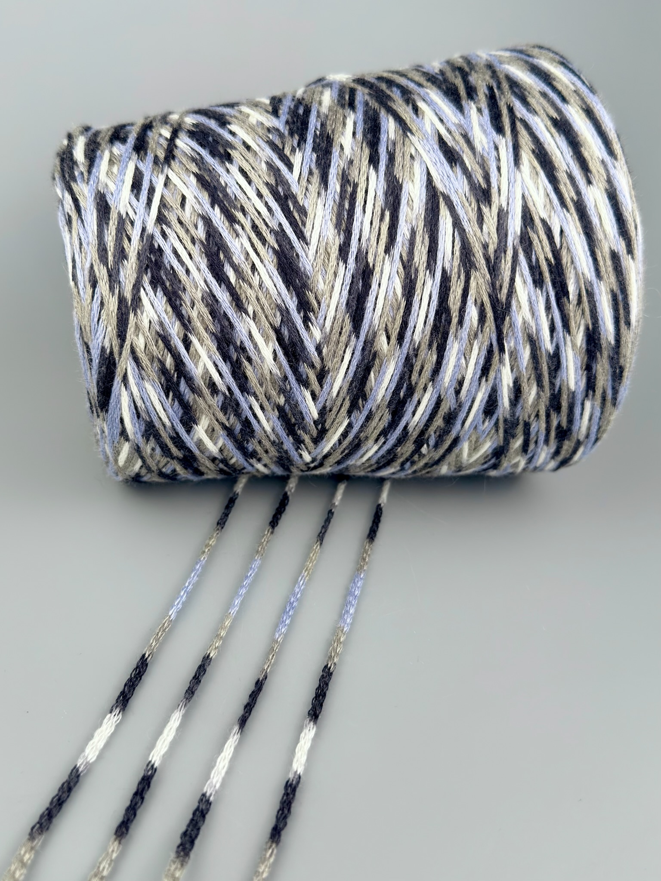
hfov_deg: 56.8
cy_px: 440
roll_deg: +1.1
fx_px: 611
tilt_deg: -30.4
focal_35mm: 24
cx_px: 330
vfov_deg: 71.6
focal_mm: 6.76
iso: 64
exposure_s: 1/683
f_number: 1.78
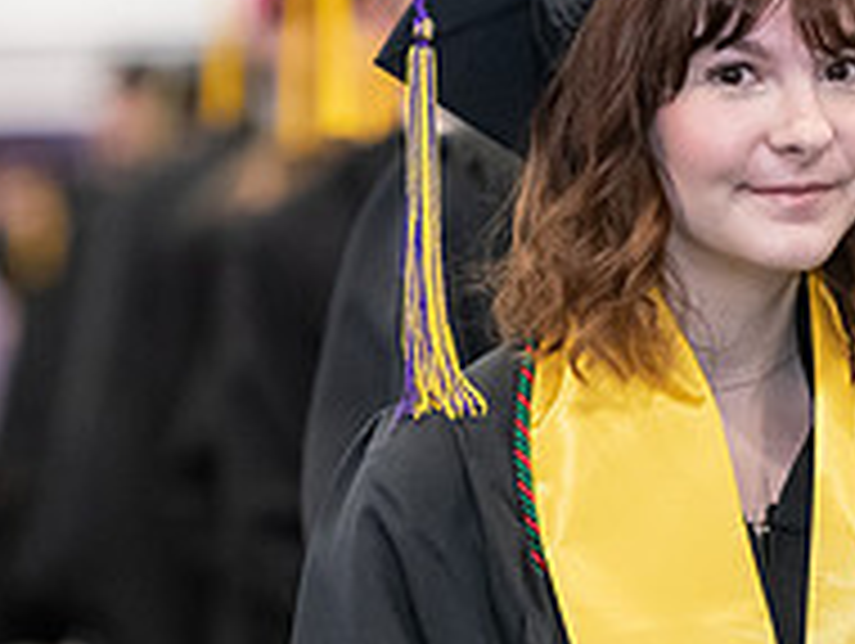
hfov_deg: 4.8
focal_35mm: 410
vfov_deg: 3.6
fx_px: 10140
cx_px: 882
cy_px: 295
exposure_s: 1/200
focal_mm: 140
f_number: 3.2
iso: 3200
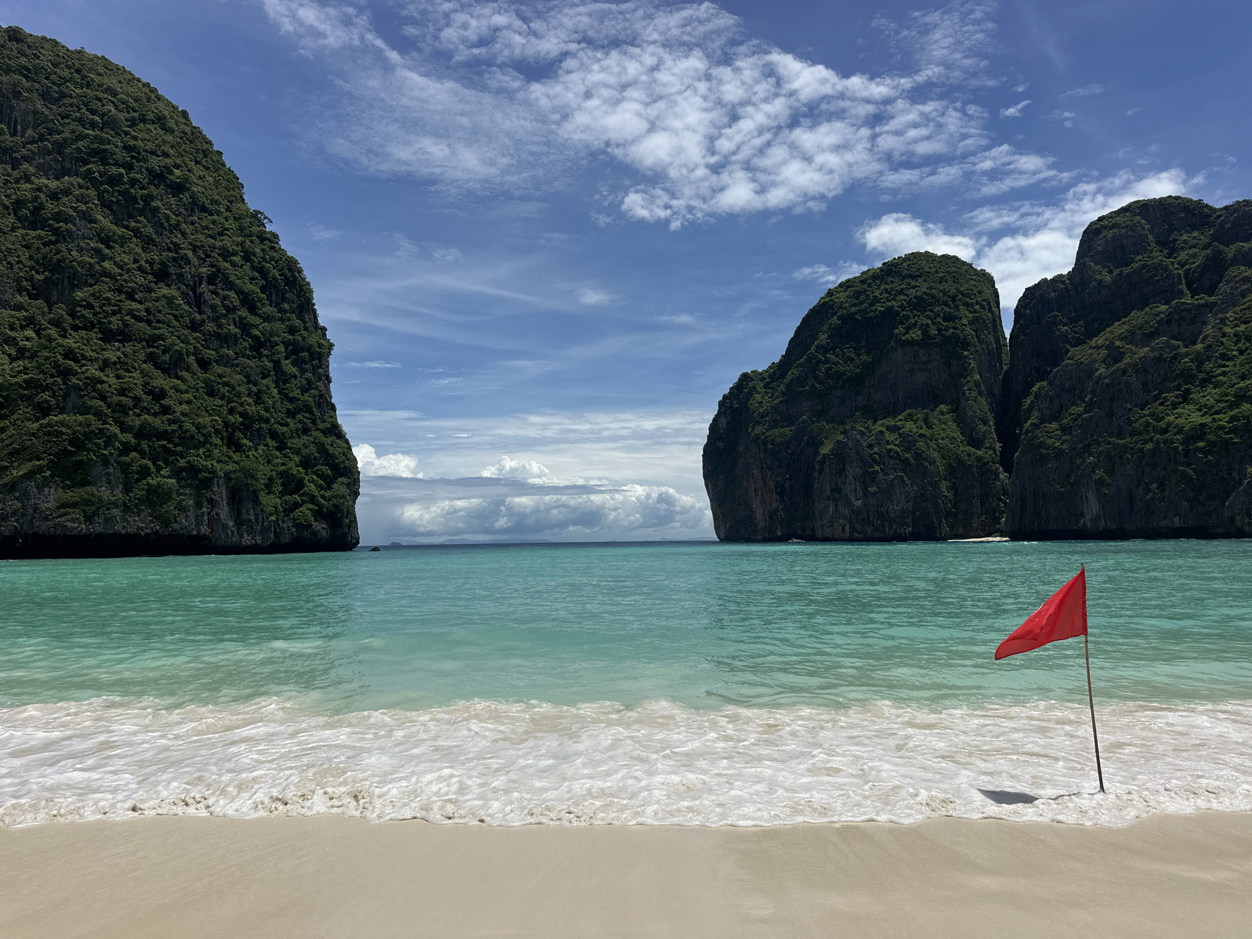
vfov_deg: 56.8
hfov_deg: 71.6
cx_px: 626
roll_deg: +1.0
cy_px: 470
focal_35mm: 24
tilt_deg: +5.6
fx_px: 868
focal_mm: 6.86
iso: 80
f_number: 1.78
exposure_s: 1/12048
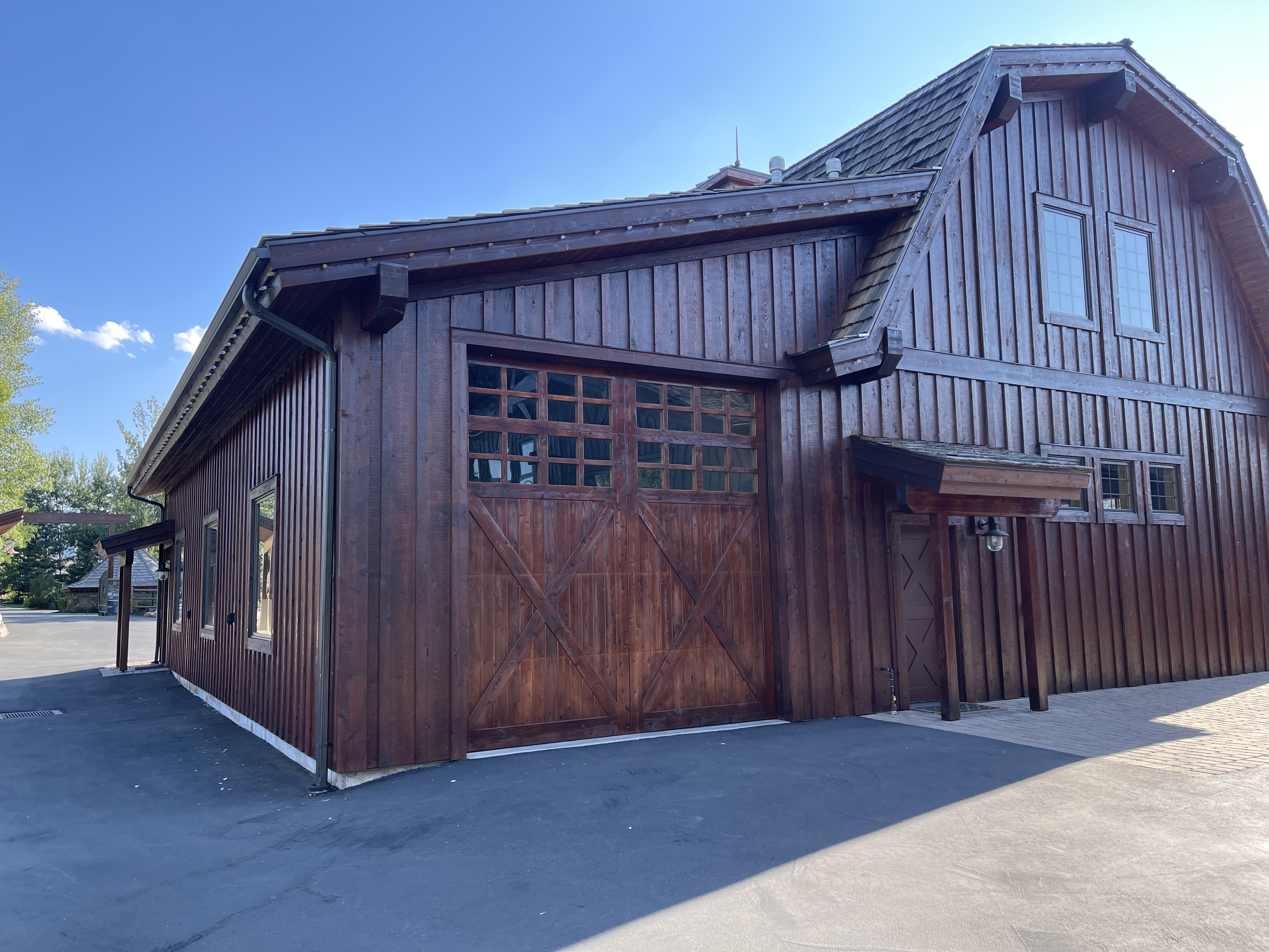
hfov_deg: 69.4
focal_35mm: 25
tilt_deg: +6.2
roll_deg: +0.3
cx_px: 634
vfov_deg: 54.9
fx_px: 916
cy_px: 476
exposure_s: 1/440
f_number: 1.6
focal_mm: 5.1
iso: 32
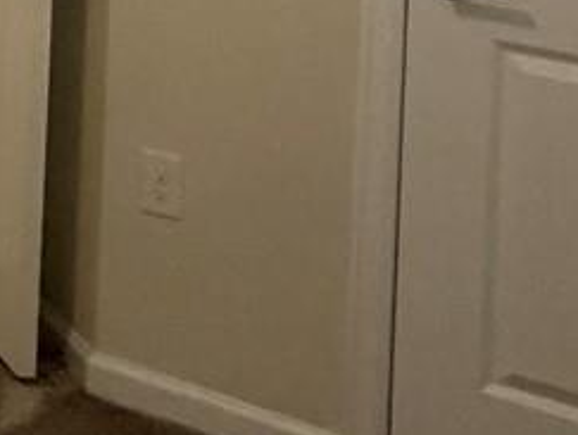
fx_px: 1538
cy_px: -390
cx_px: -519
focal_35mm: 92
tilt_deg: +1.1
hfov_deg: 16.9
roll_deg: -2.6
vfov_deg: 14.0
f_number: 2.2
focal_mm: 2.22
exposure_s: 1/60
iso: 800
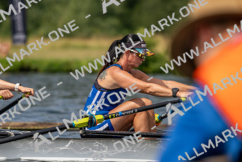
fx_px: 2589
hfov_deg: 5.4
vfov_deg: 3.6
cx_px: 127
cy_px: 81
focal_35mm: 385
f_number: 6.3
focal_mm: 350
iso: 200
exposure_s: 1/1600
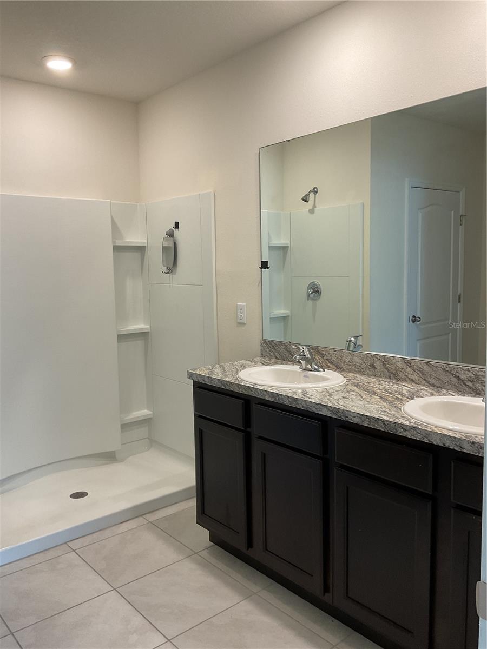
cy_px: 324
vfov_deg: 61.7
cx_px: 244
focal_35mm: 29
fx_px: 544
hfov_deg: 48.2
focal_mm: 3
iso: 50
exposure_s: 1/60
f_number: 1.8
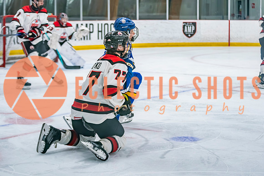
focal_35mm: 90
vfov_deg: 15.2
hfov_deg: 22.7
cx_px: 138
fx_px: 659
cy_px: 75
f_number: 2.8
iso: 2000
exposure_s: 1/640
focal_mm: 70
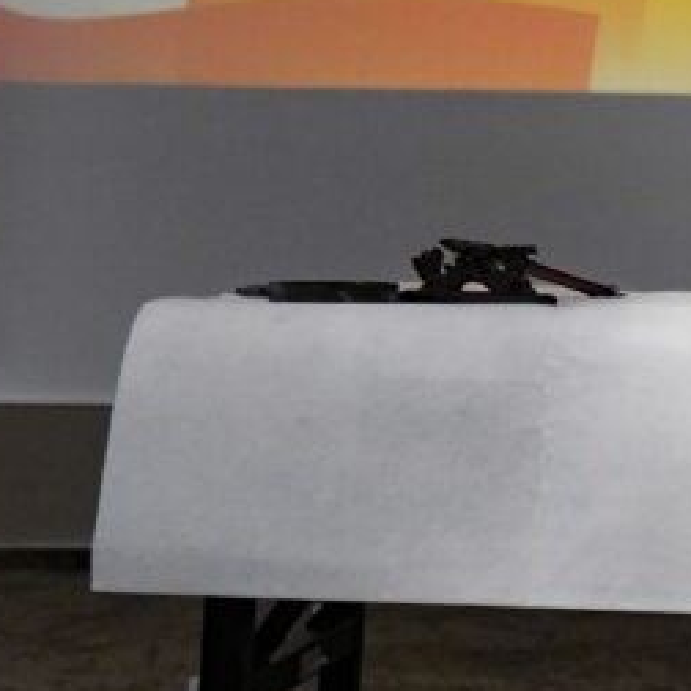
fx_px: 2733
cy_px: 106
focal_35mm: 121
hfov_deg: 13.4
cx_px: 1102
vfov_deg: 14.3
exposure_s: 1/2000
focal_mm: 35
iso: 6400
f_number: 4
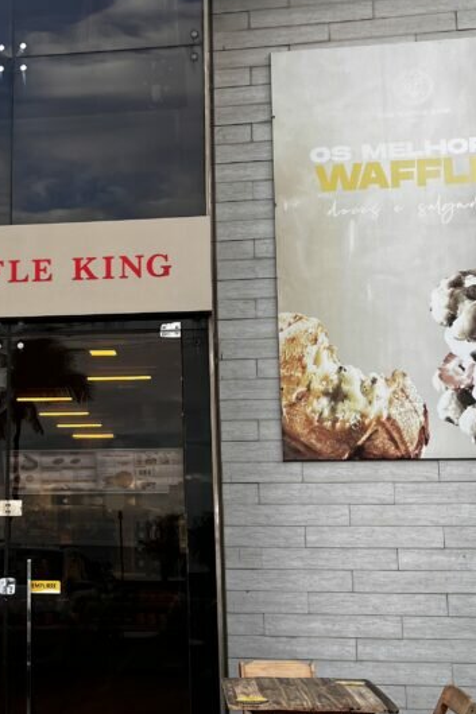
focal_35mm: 49
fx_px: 972
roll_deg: +0.1
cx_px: 81
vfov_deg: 40.3
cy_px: 376
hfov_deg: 26.9
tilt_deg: +9.7
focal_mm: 5.7
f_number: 1.5
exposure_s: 1/300
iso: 50
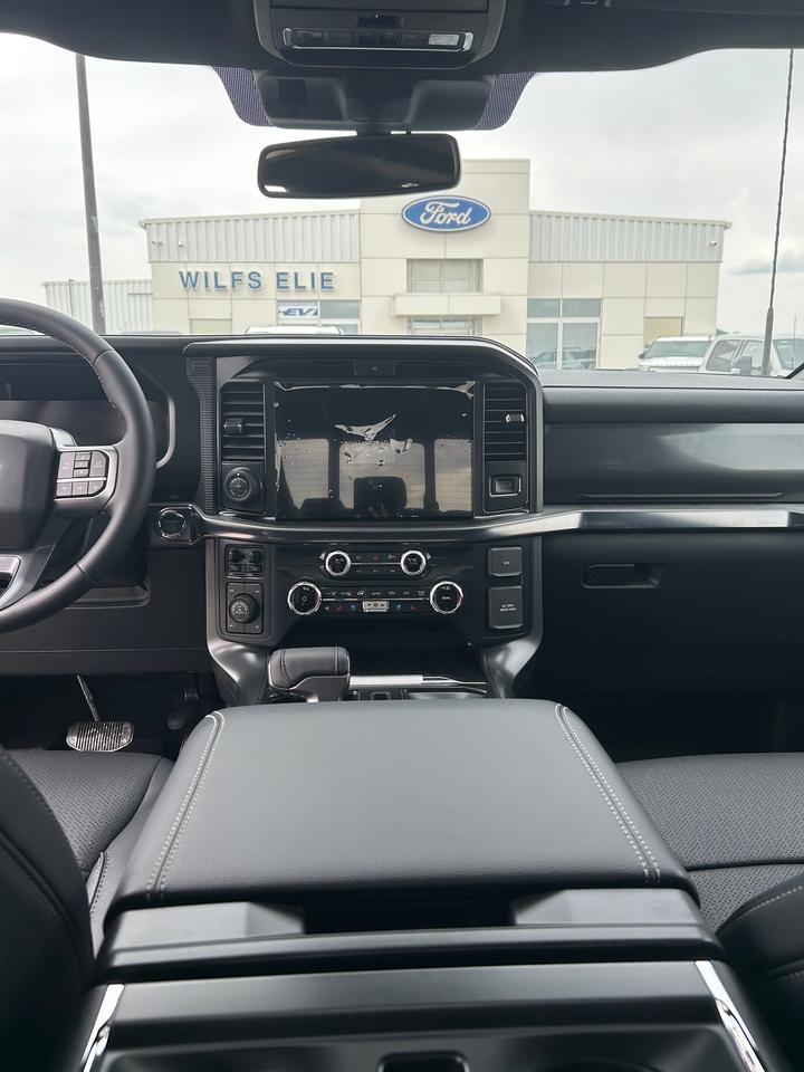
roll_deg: +0.3
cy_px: 536
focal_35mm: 26
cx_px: 402
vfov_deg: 67.3
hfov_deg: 53.1
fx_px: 805
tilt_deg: -9.9
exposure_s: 1/563
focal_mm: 5.7
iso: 50
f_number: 1.5
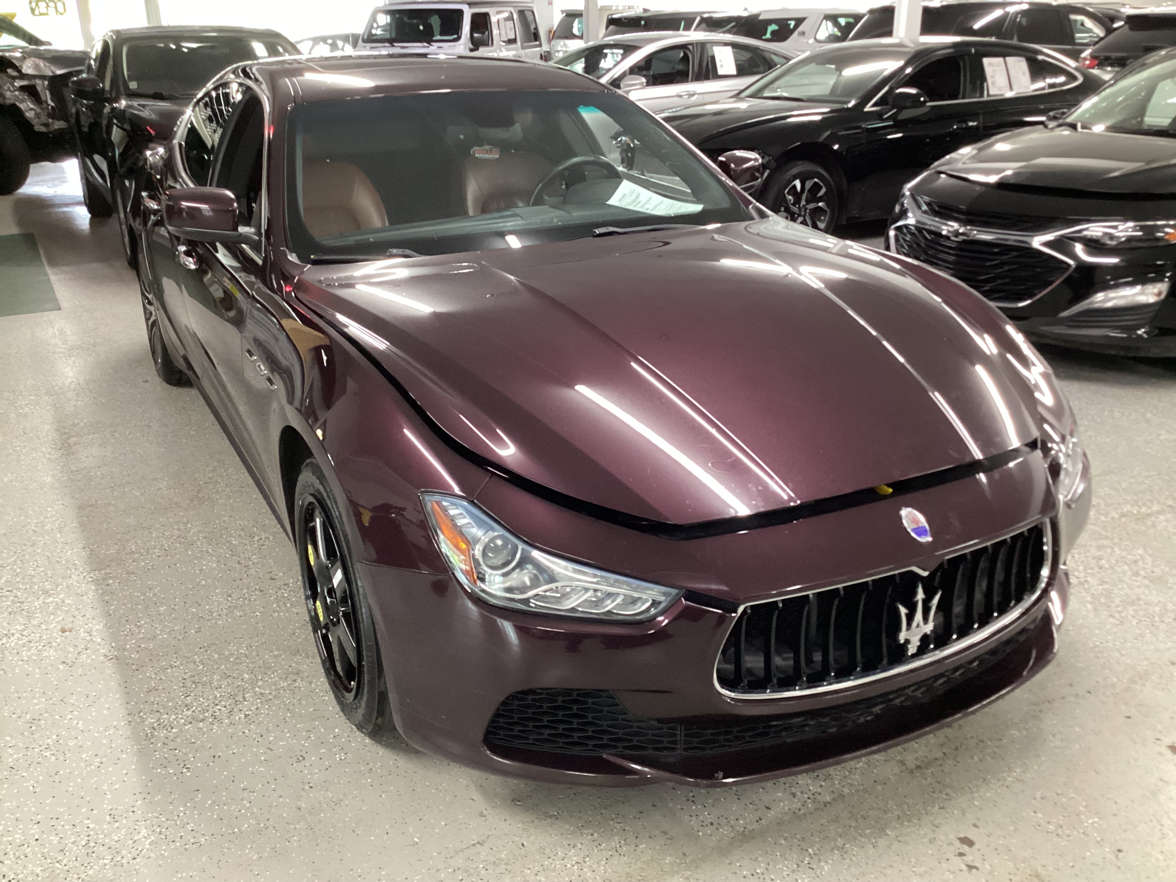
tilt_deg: -23.1
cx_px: 588
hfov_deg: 58.4
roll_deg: +0.7
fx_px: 1053
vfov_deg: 45.4
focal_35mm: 31
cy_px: 441
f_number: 2.4
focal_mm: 3.3
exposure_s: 1/40
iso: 400
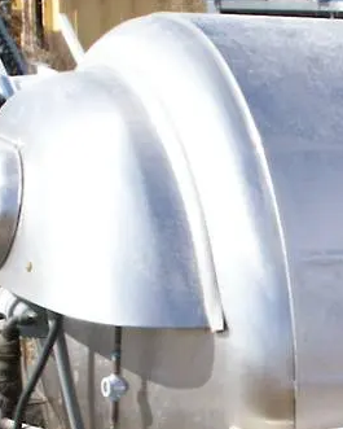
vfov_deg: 14.6
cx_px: 462
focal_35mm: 129
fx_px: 1636
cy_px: 459
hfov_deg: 11.6
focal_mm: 5.9
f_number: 4.5
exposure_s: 1/507
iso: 100
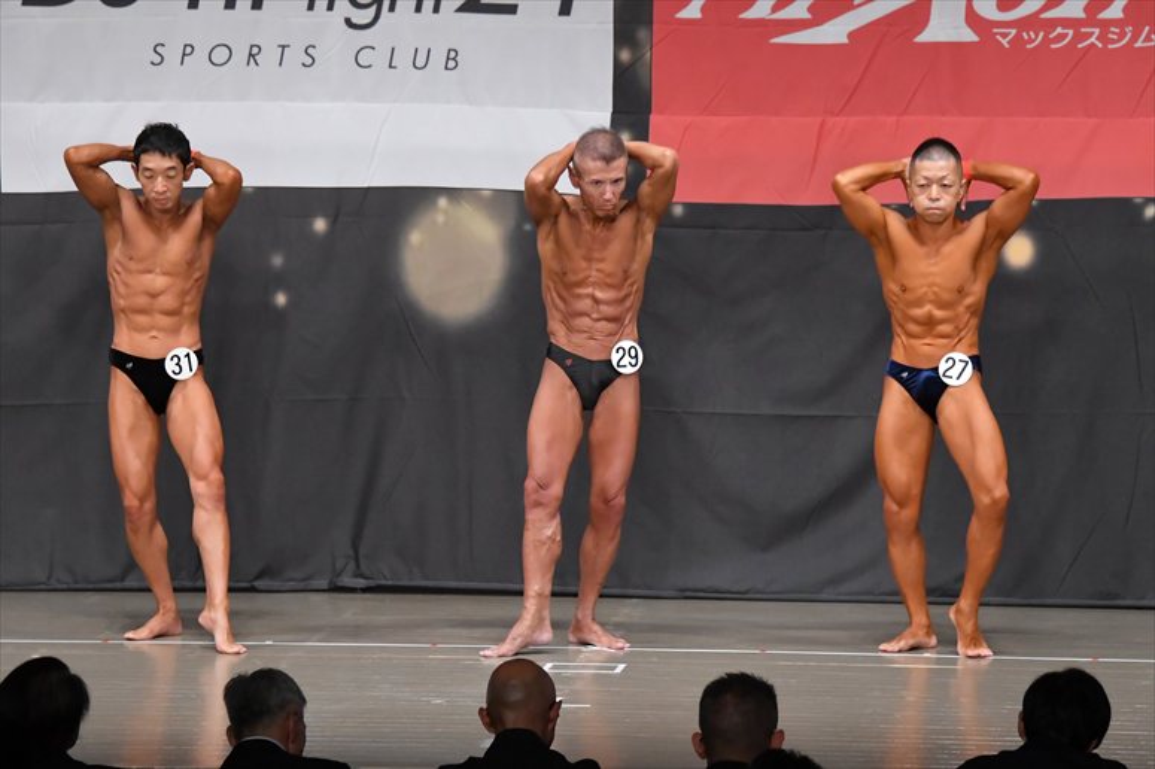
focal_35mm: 187
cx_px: 578
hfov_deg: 11.0
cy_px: 384
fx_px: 5997
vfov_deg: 7.3
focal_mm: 125
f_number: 5.6
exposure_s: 1/400
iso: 5000
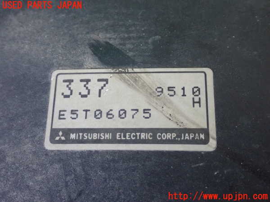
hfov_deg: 40.4
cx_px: 135
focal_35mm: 47
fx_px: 367
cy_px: 101
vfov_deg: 30.9
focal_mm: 8.4
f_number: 3.1
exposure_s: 1/80
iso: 1250
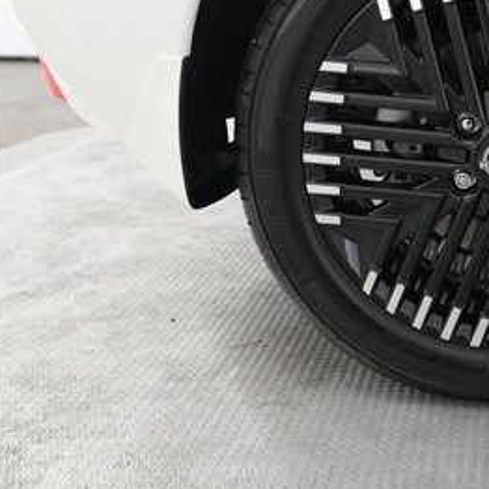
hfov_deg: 29.2
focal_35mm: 54
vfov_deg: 31.3
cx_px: 510
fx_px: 863
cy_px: 149
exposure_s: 1/160
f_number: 2.8
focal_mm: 26
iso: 3200
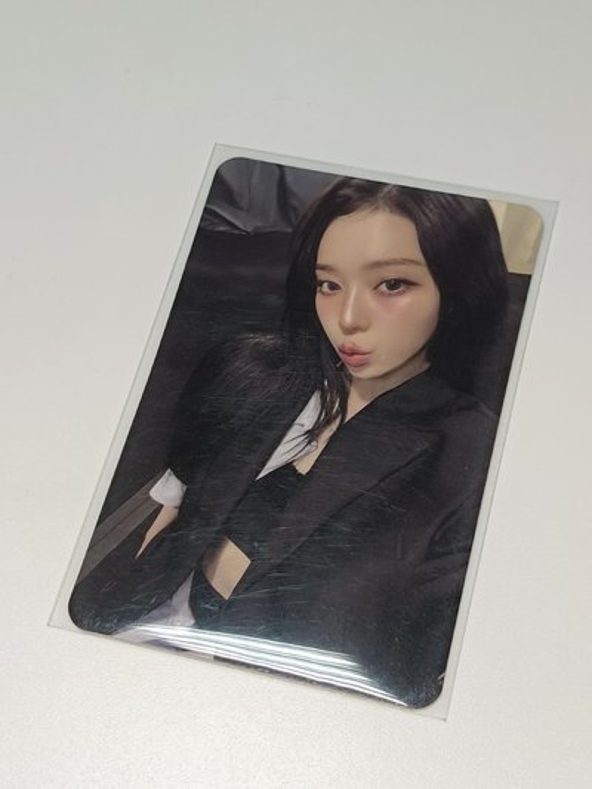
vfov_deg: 30.3
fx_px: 1459
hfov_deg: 22.9
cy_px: 394
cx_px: 296
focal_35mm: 64
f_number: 1.8
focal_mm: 4.84
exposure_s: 1/50
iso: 250
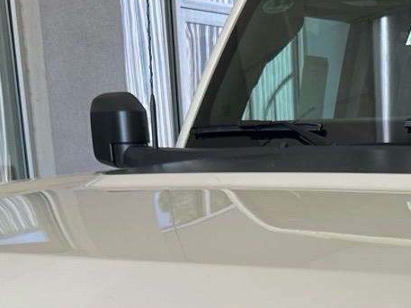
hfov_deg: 22.9
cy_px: 455
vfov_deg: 16.2
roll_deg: +1.5
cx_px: 346
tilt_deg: -17.7
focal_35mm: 84
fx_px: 998
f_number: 1.78
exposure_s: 1/458
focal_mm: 6.86
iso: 80
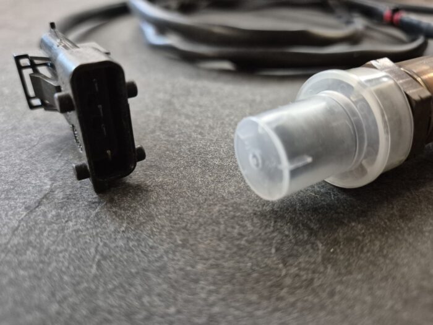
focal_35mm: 23
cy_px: 162
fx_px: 288
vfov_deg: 58.9
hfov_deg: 73.9
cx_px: 216
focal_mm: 5.4
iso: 1600
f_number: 1.8
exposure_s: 1/100
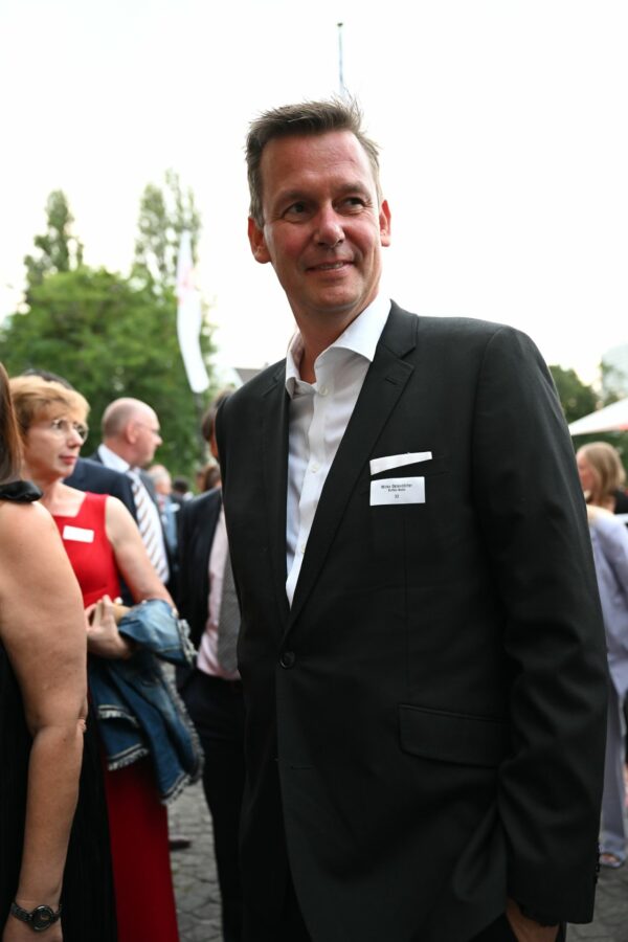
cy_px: 471
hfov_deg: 41.1
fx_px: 837
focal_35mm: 32
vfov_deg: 58.7
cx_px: 314
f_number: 3.2
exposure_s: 1/200
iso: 1250
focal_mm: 32
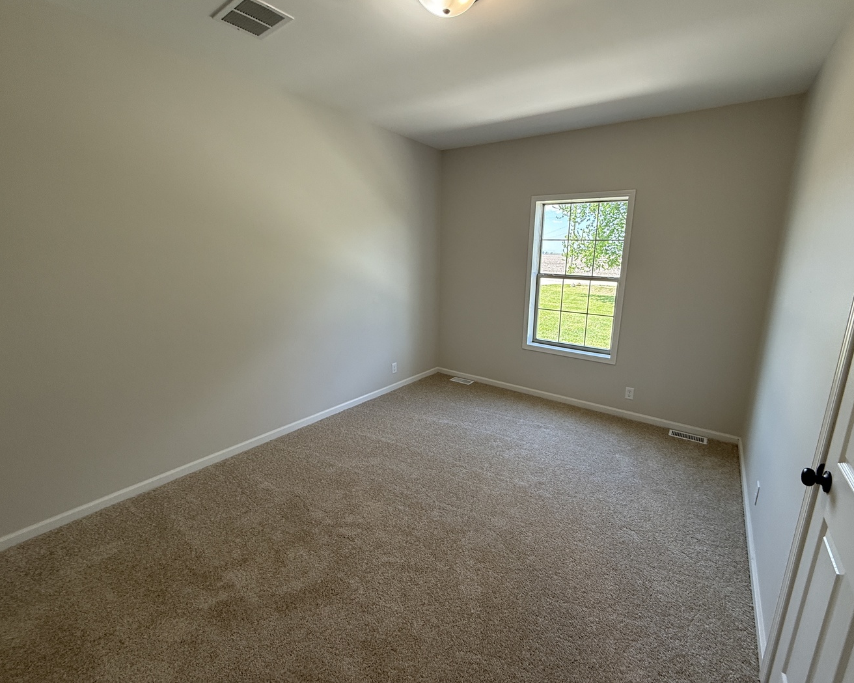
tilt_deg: -11.6
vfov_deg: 84.0
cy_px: 333
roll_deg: -1.4
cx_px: 461
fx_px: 379
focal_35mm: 15
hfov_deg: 96.6
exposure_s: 1/120
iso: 125
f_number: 2.2
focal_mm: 2.22
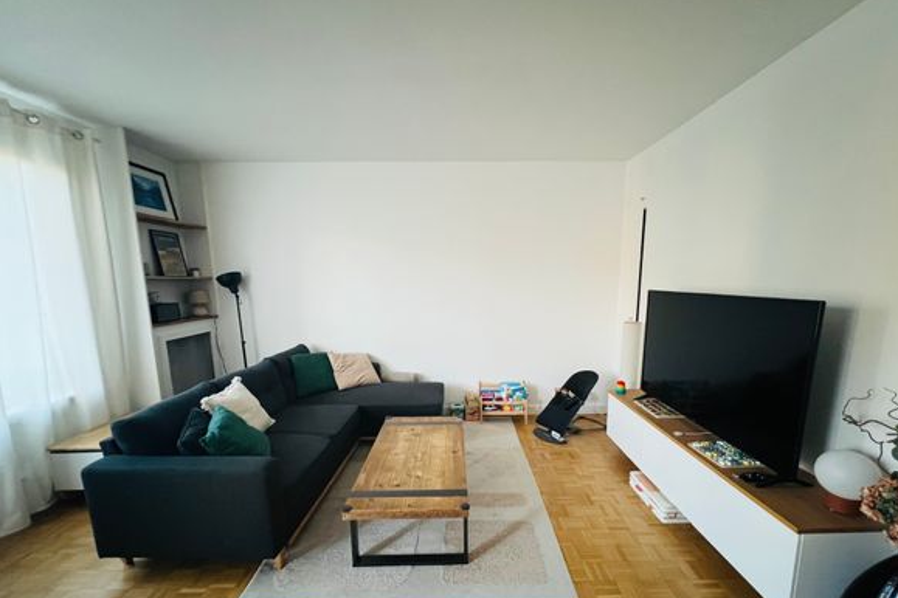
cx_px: 464
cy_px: 339
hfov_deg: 104.2
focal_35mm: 14
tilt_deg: -9.1
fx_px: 349
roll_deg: +0.4
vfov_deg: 80.8
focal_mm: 1.57
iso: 320
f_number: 1.8
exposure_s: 1/60
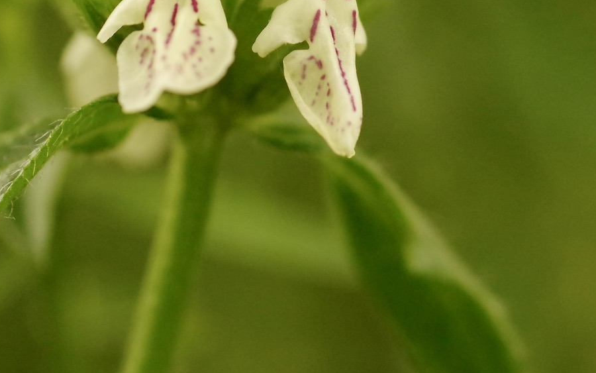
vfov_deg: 6.9
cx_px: 85
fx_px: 3087
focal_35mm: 190
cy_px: 54
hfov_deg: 11.0
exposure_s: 1/640
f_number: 4.5
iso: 1600
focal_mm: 70
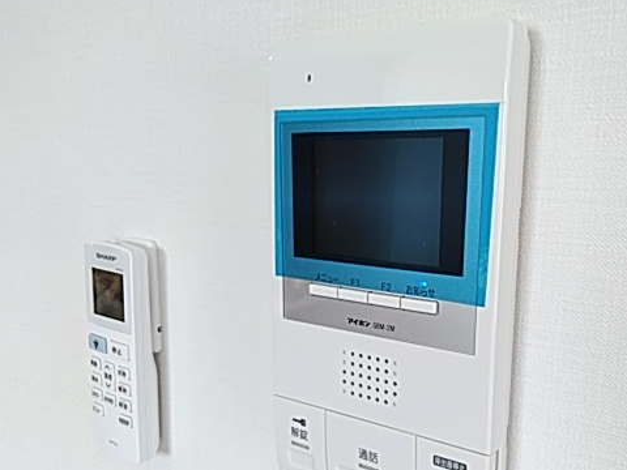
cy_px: 302
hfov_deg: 50.8
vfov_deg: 39.3
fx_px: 652
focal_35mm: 36
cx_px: 396
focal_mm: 3.46
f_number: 2.2
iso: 200
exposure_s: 1/104
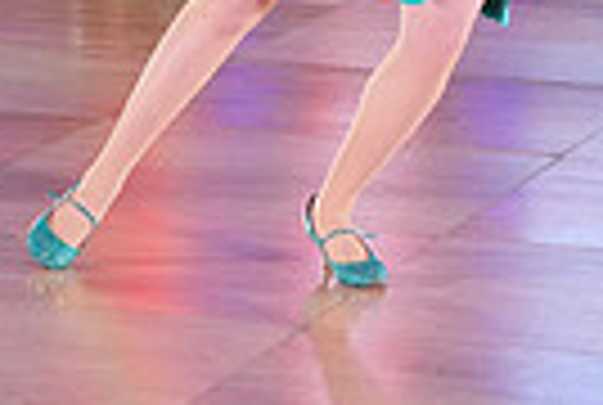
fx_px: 5070
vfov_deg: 4.5
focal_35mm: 302
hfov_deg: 6.7
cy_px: -398
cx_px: -382
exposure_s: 1/320
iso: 5000
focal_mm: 70
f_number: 5.6
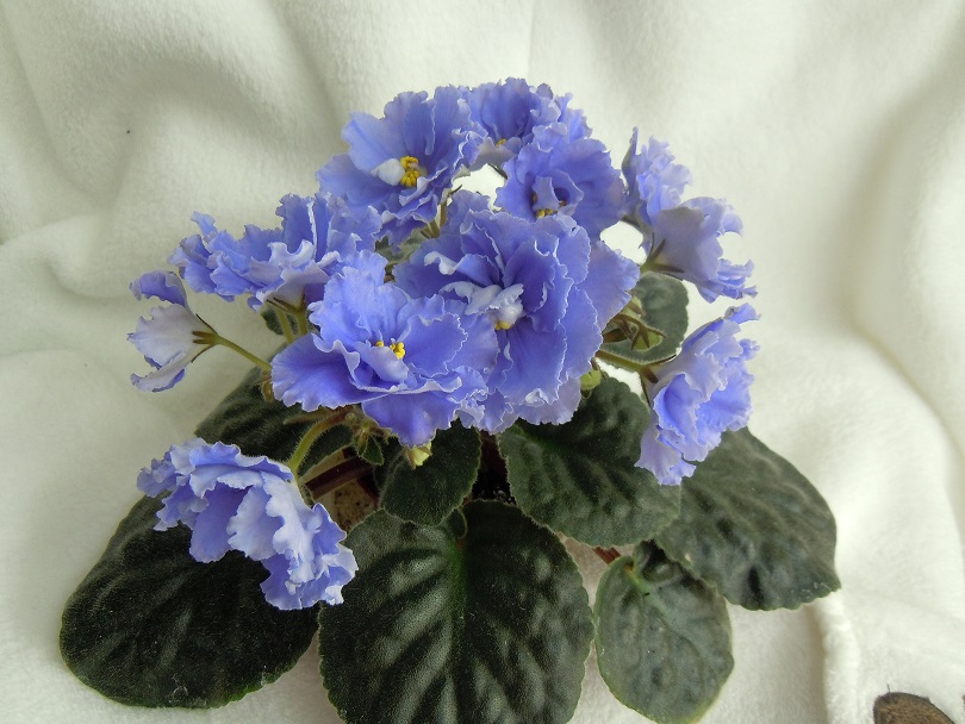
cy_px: 362
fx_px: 837
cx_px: 482
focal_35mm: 30
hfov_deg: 59.9
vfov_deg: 46.8
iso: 250
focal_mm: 5.4
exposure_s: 1/60
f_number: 3.5
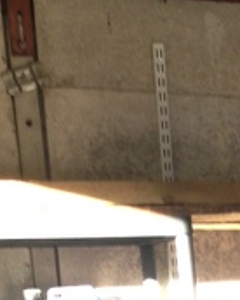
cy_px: 490
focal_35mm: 131
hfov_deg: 11.2
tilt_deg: -7.8
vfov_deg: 13.6
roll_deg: +1.4
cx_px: 403
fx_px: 1161
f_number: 2.4
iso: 50
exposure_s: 1/20
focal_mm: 4.12
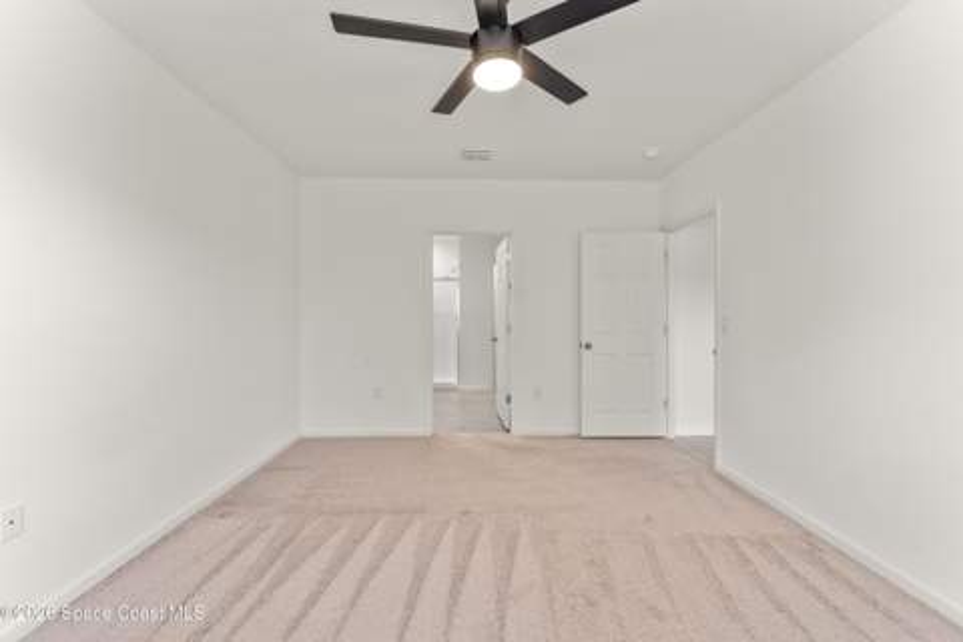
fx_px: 374
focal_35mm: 14
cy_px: 321
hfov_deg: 104.3
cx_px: 482
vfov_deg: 81.2
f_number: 5.6
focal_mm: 14
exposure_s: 1/8
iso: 400
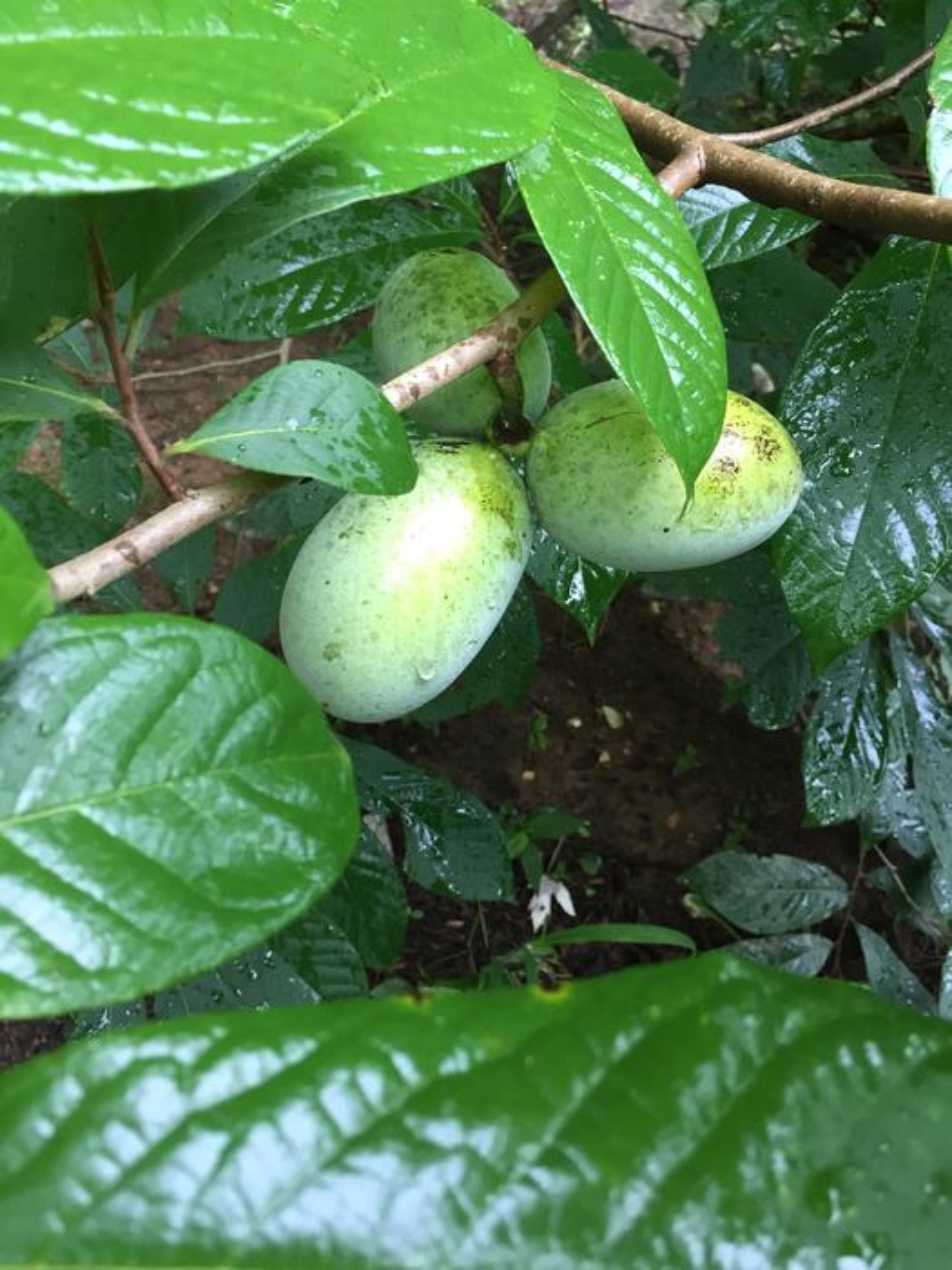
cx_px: 476
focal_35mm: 29
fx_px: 1063
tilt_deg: -54.8
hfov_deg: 48.2
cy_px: 635
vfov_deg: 61.7
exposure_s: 1/30
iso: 80
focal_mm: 4.15
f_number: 2.2
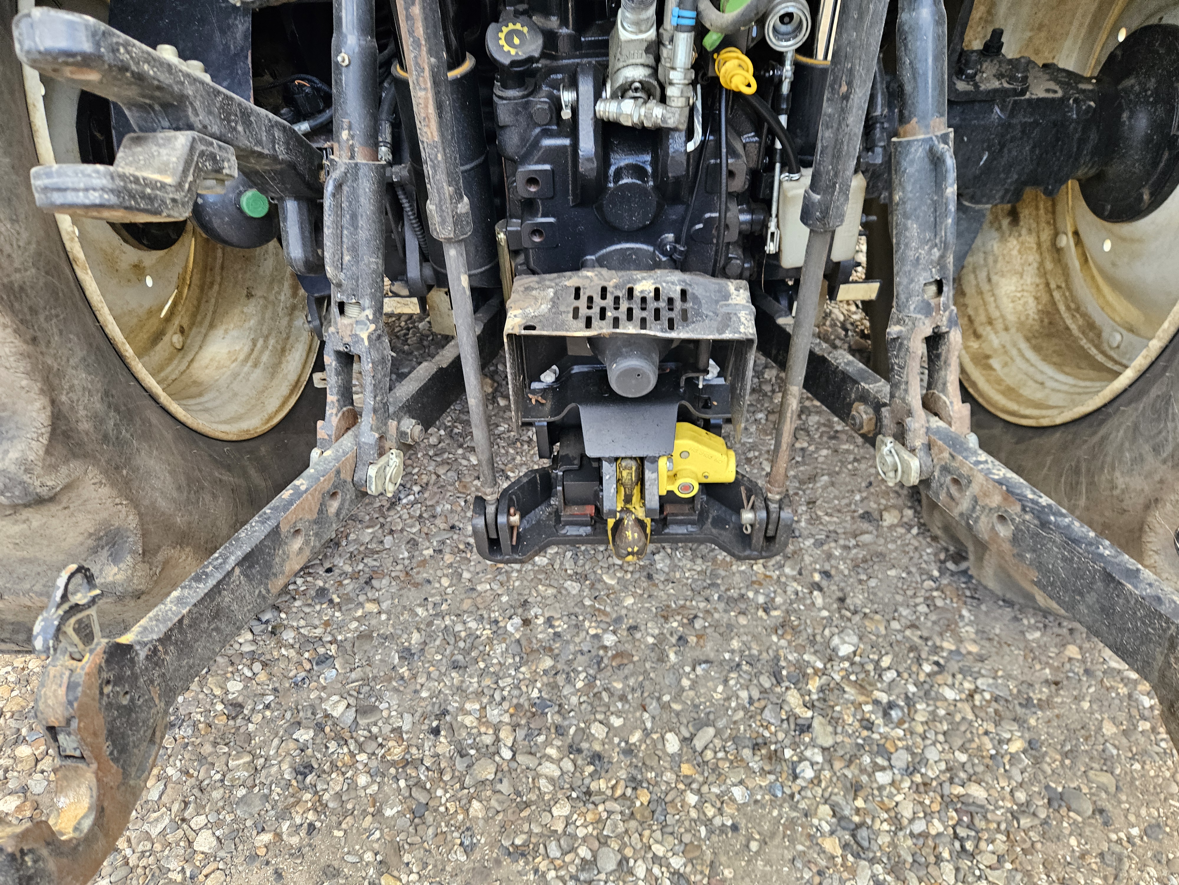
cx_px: 590
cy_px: 442
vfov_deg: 58.9
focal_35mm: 23
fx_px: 783
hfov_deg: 73.9
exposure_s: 1/180
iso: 160
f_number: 1.8
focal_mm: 5.4
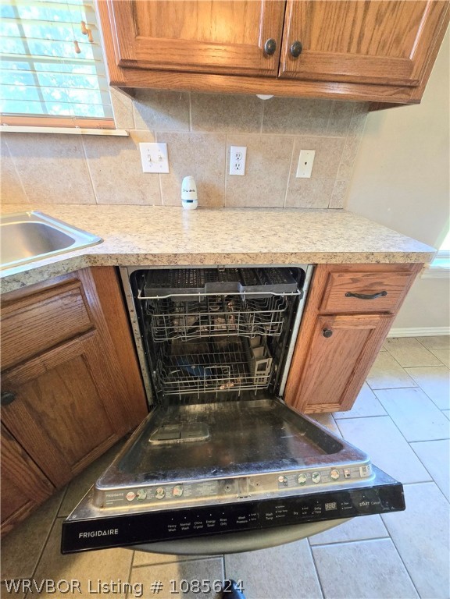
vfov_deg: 106.2
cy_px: 300
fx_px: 225
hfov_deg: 89.9
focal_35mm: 13
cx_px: 225
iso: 800
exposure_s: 1/60
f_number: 2.2
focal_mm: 2.2
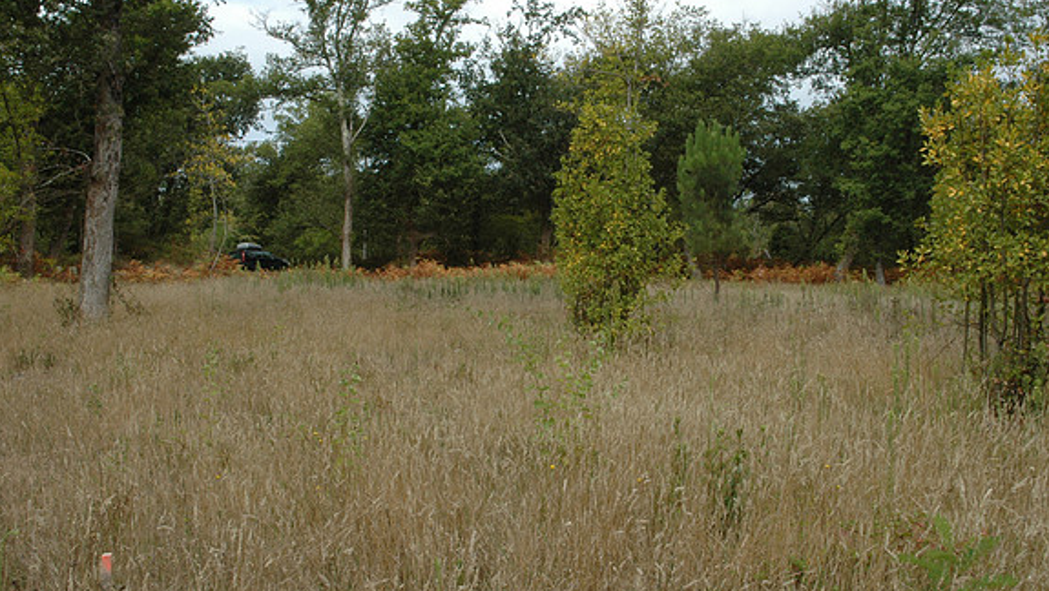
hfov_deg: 52.8
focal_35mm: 38
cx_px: 524
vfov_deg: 31.2
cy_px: 281
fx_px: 1057
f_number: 22
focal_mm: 24
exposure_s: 1/80
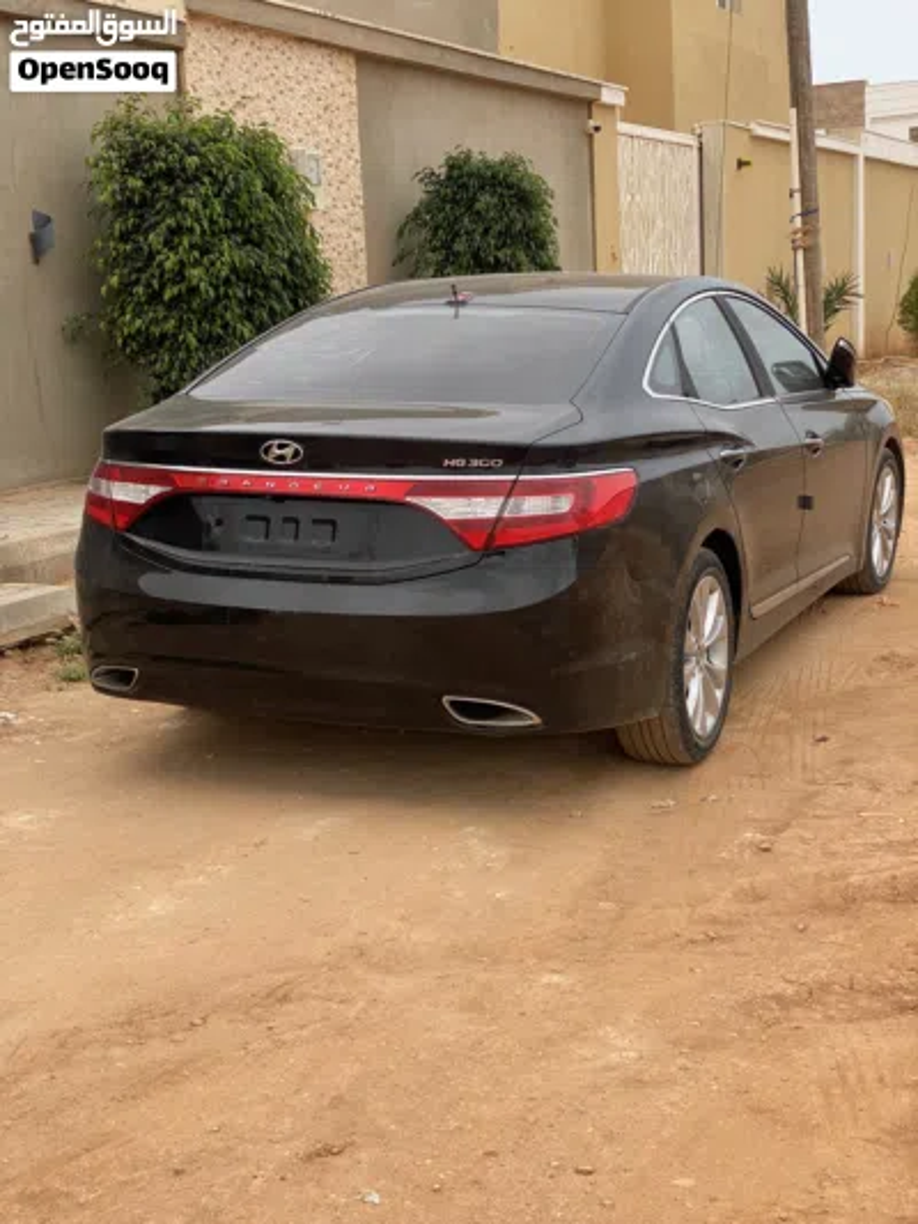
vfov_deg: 36.8
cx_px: 459
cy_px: 612
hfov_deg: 28.0
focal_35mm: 52
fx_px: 1838
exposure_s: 1/922
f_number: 2
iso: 20
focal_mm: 6
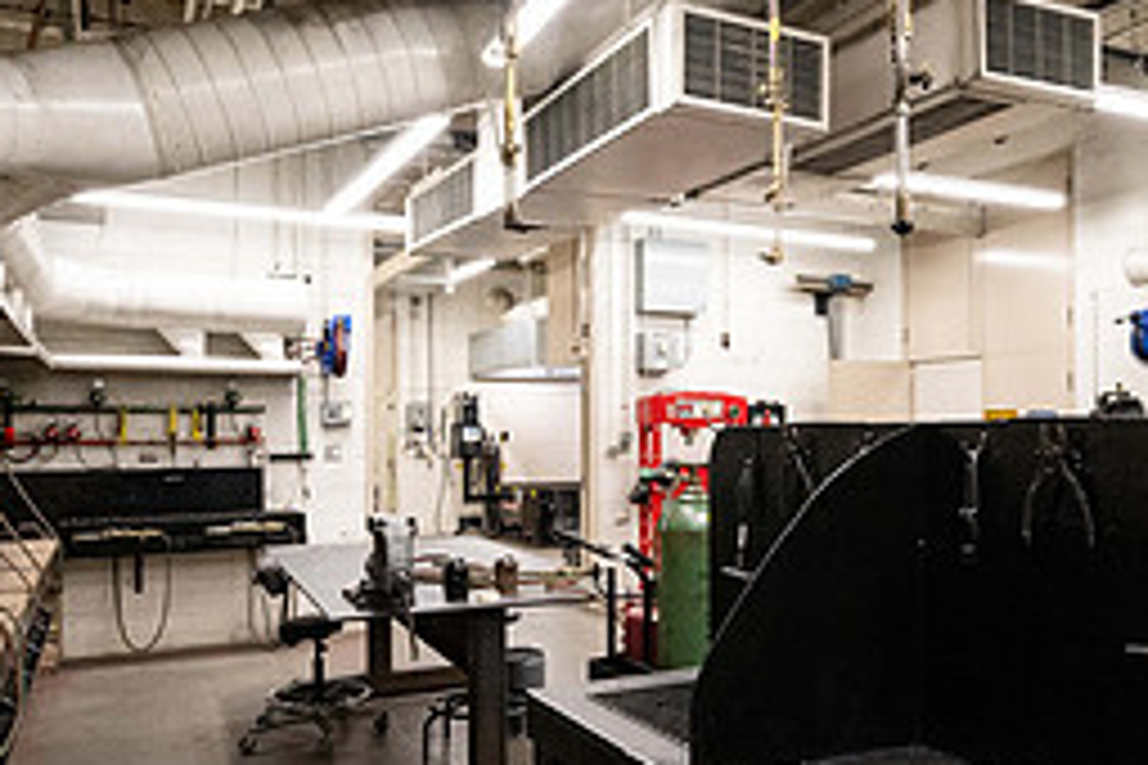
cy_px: 434
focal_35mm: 33
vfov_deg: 39.9
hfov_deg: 56.9
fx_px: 1052
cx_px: 666
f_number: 9
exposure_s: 1/80
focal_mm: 14.5
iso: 2500
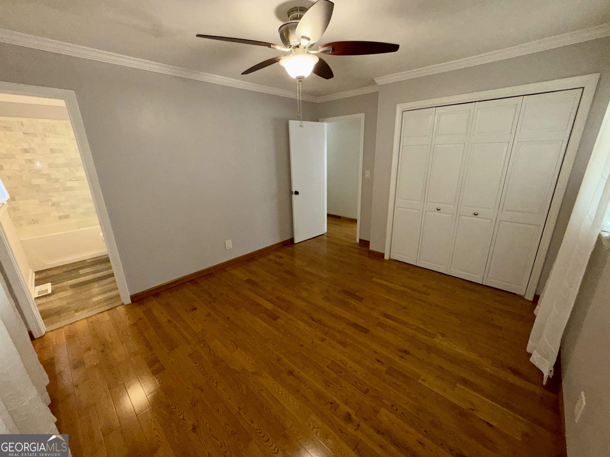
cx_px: 305
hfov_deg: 102.1
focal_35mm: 14
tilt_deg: -17.3
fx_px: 247
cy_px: 228
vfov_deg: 85.7
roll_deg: +1.8
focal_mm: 2.22
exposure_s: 1/60
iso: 100
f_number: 2.2
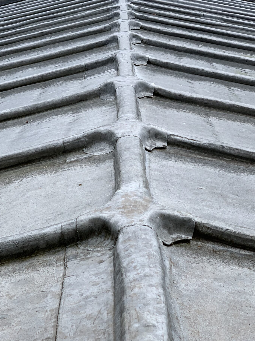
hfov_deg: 20.2
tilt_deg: -12.3
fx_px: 717
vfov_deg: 26.5
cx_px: 124
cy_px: 108
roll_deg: +1.0
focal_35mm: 73
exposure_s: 1/256
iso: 16
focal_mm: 6
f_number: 2.4
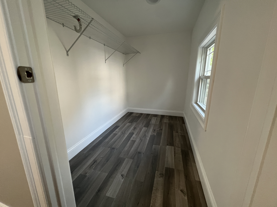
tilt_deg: -13.9
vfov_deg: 89.9
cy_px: 104
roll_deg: +0.1
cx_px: 138
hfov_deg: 106.2
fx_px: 104
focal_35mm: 13
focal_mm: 1.57
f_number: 1.8
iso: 200
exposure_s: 1/60
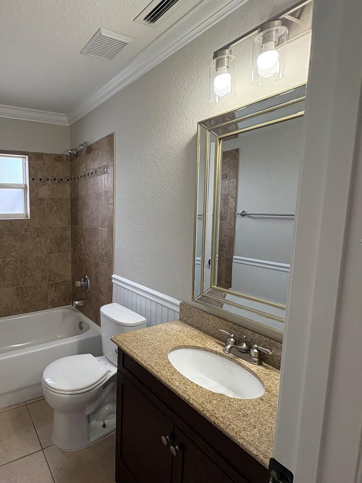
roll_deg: +0.7
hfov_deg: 62.7
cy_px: 242
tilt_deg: -5.1
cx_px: 72
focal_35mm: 19
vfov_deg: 84.7
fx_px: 265
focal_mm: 2.22
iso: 200
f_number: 2.2
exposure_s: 1/120
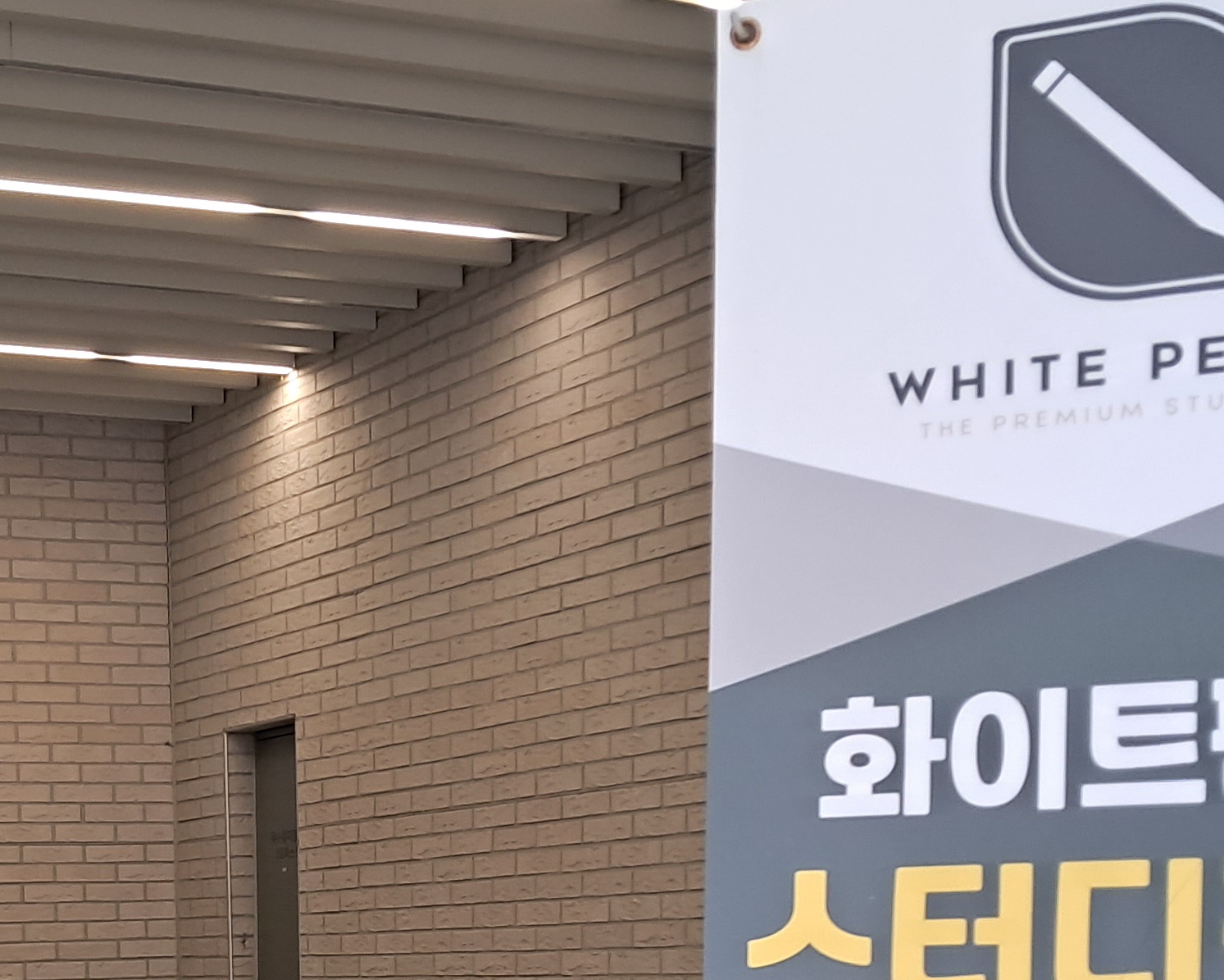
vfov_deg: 19.8
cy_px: 1222
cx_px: 157
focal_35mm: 72
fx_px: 2609
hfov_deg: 25.7
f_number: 1.8
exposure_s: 1/60
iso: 200
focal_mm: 4
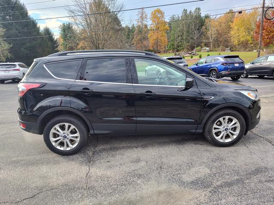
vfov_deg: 58.9
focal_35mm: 23
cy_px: 102
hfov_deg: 73.9
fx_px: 182
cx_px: 137
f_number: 1.88
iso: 100
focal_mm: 5.56
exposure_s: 1/577
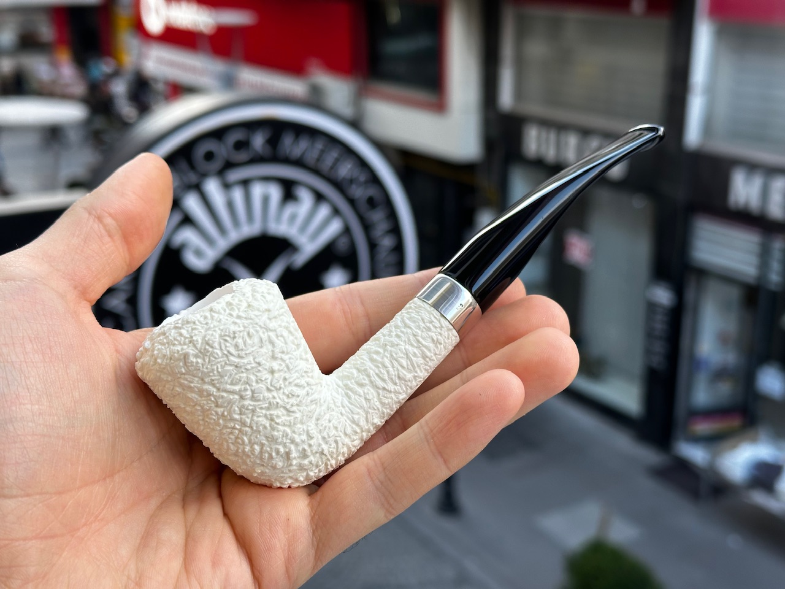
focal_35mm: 48
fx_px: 1089
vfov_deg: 30.3
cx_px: 392
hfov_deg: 39.7
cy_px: 294
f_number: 1.78
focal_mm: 6.86
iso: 50
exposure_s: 1/242
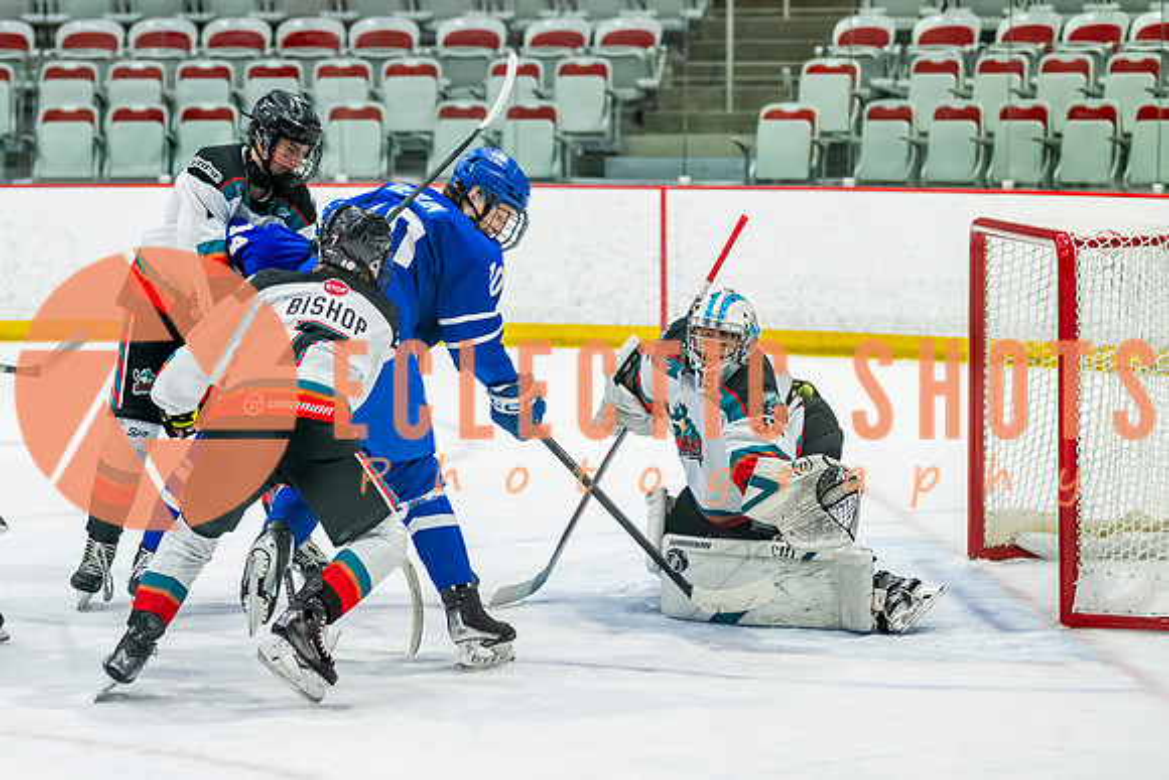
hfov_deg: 14.6
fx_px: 4552
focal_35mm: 140
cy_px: 390
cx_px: 340
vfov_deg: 9.8
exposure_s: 1/1000
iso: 1600
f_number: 3.2
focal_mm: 85
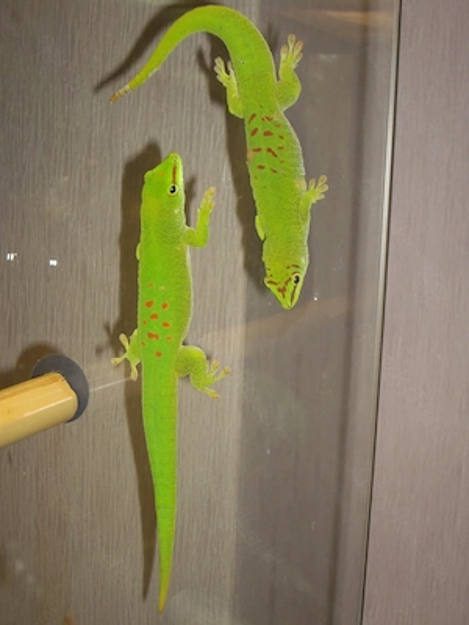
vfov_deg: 34.9
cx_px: 234
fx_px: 994
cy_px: 312
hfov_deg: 26.6
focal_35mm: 55
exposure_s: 1/60
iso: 200
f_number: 3.3
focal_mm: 9
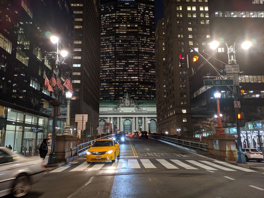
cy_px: 99
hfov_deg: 65.3
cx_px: 132
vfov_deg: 51.4
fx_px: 206
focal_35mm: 27
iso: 191
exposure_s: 1/24
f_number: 1.8
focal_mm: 4.44
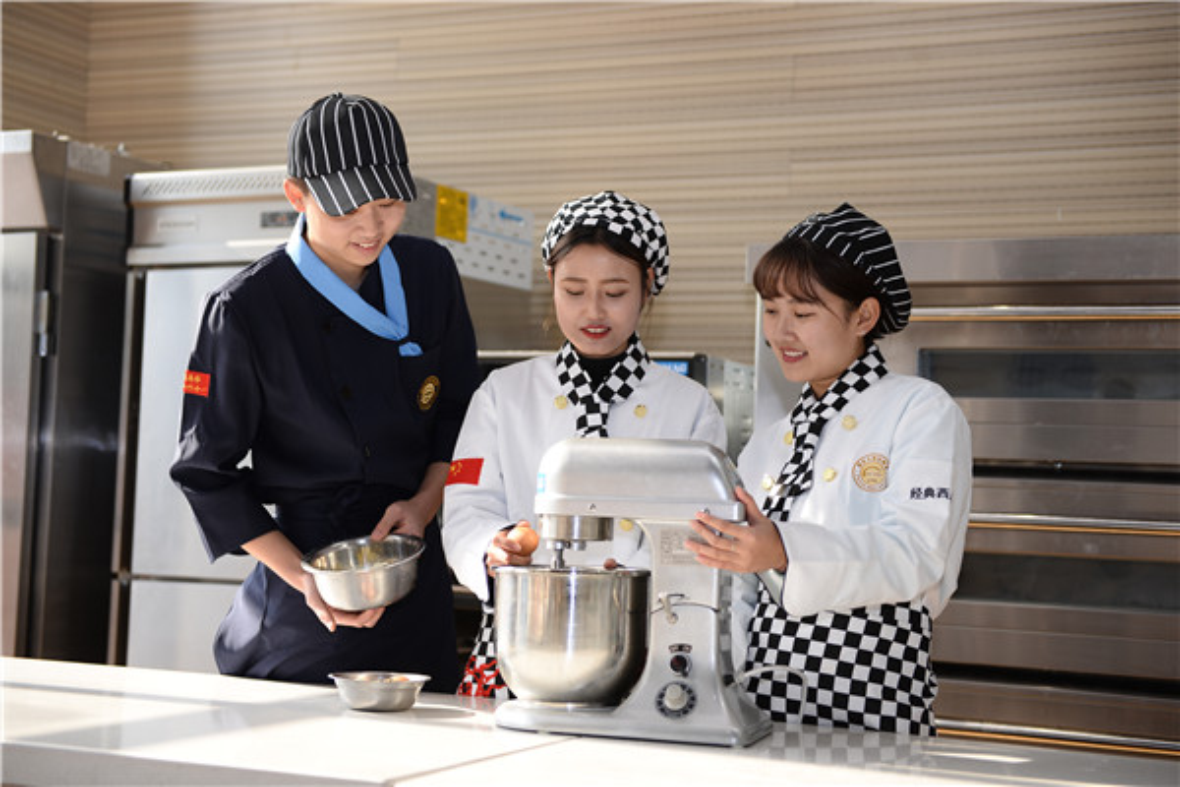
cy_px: 394
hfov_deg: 34.5
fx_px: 1901
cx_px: 590
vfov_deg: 23.4
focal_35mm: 58
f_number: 2.8
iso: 100
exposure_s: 1/160
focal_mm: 58
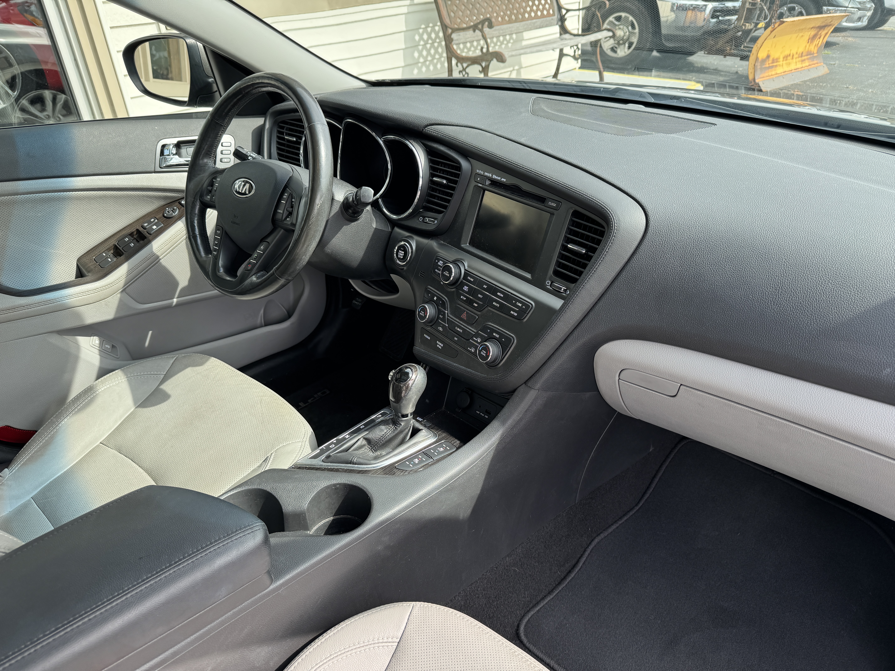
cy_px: 336
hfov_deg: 71.6
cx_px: 448
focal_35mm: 24
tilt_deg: -31.7
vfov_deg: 56.8
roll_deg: +1.9
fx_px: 621
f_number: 1.78
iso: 80
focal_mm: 6.76
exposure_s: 1/491
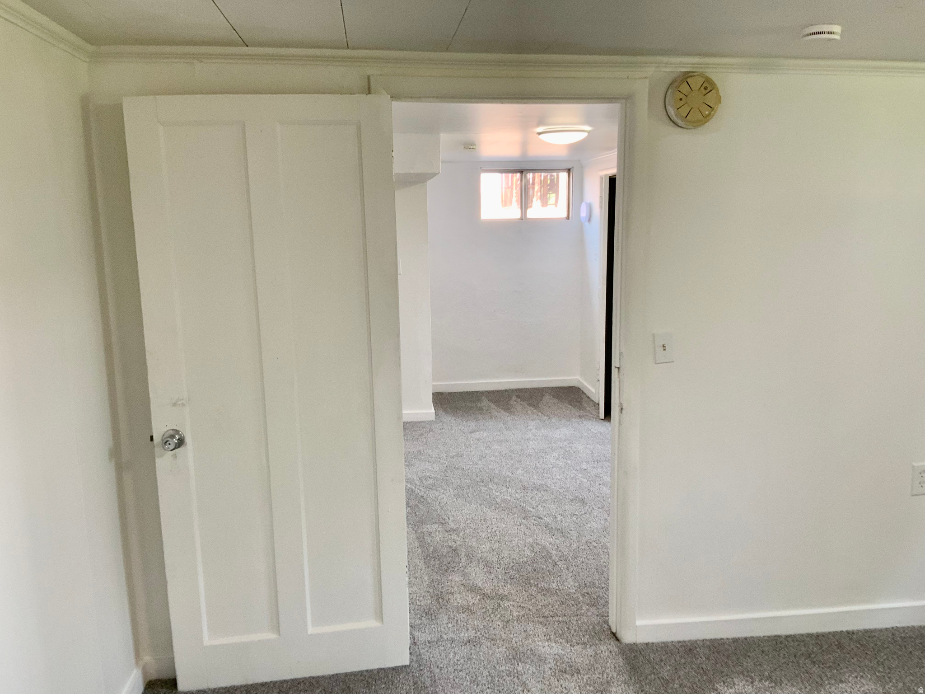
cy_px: 347
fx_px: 775
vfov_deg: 48.2
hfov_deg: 61.7
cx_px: 462
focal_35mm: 29
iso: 64
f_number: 1.8
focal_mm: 3
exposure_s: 1/60
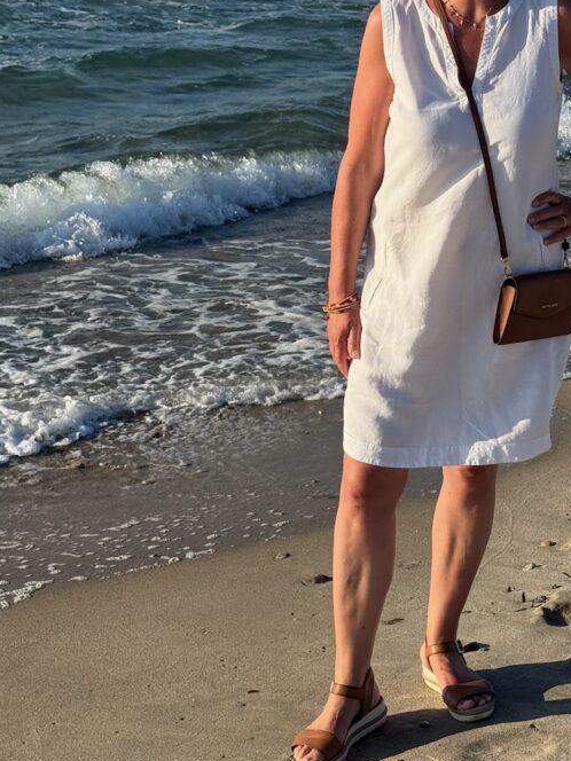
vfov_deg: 26.2
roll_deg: -2.0
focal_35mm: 74
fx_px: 1628
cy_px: 252
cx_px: 366
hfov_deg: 19.9
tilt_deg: -12.6
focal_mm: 6.76
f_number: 1.78
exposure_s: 1/4310
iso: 64
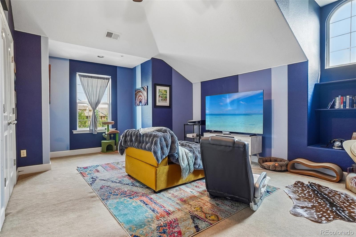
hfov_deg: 90.0
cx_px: 178
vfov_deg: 67.4
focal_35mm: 18
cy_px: 118
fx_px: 178
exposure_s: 1/5
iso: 400
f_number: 8
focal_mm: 12
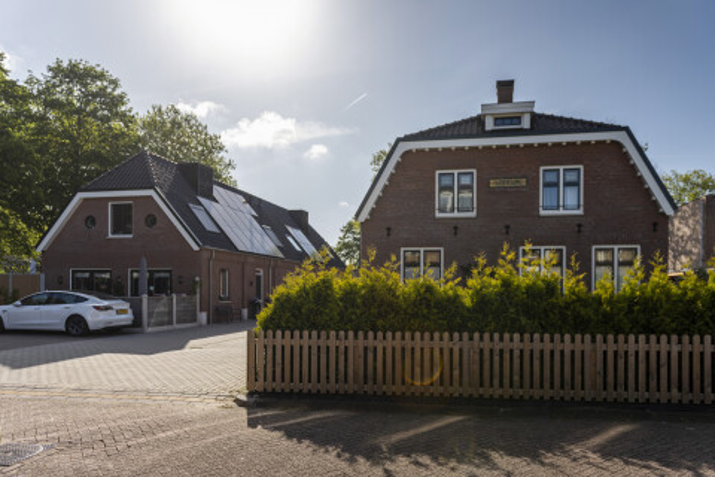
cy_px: 238
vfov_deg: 53.1
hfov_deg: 73.7
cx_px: 358
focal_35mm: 24
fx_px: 477
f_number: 3.5
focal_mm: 24
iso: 200
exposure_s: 1/2500
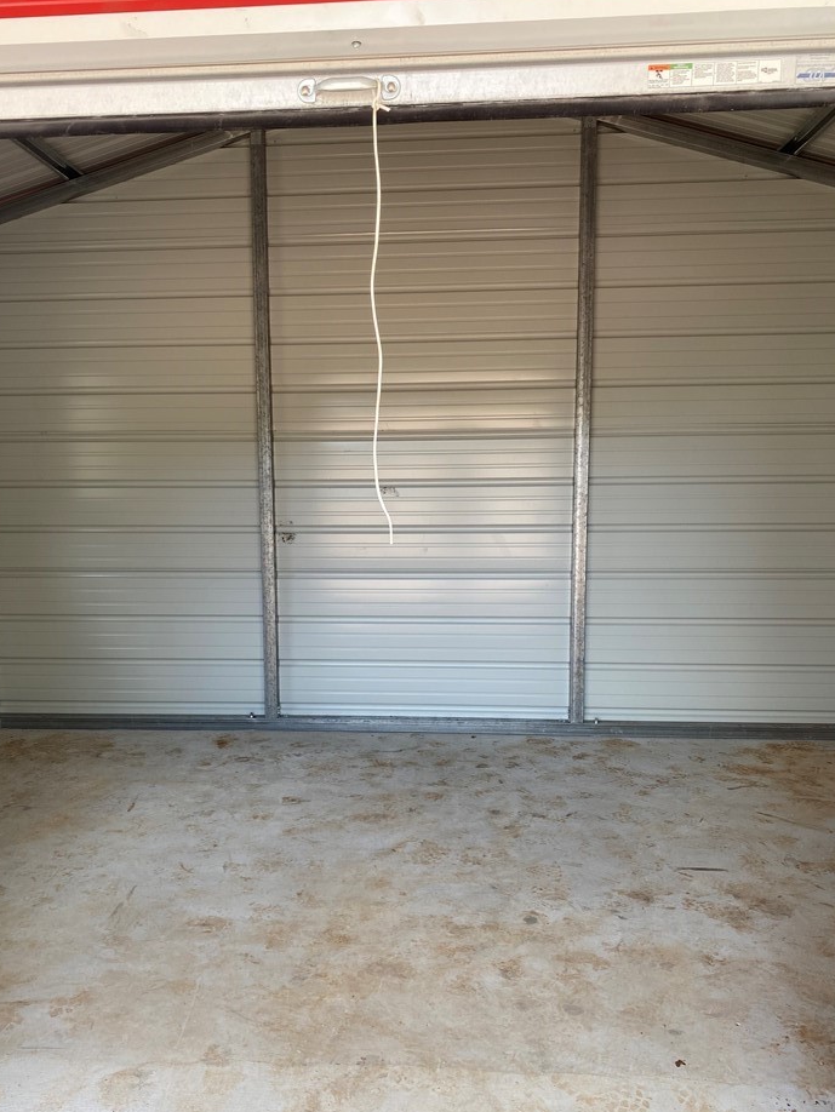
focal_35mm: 29
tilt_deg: -5.4
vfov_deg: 61.5
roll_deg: +0.4
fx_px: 932
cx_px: 379
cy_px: 606
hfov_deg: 48.2
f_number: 1.8
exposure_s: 1/195
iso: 32
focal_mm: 4.25
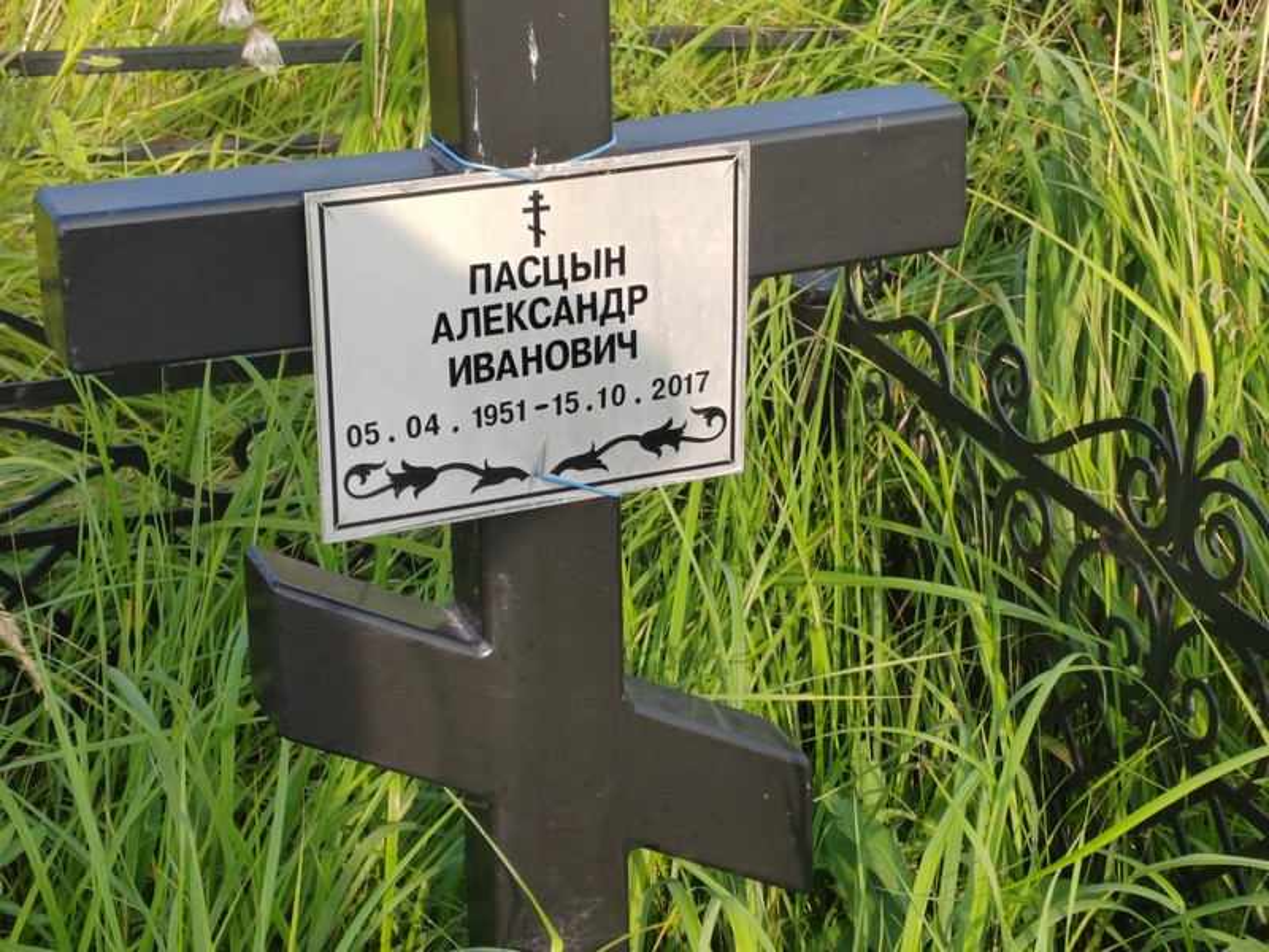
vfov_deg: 18.9
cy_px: 476
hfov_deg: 25.0
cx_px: 634
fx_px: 2859
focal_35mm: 78
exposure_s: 1/390
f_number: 1.9
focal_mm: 5.52
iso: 100
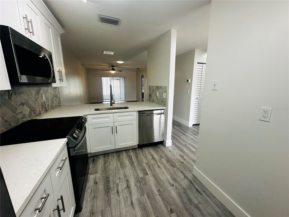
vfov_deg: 85.7
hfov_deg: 102.1
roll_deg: -0.5
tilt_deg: -12.3
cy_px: 108
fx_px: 117
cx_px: 144
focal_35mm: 14
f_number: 2.2
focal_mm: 2.22
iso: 160
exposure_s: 1/120
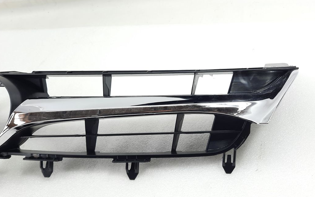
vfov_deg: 40.4
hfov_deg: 61.2
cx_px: 157
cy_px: 117
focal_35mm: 31
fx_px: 266
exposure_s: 1/50
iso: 50
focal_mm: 4.6
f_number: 2
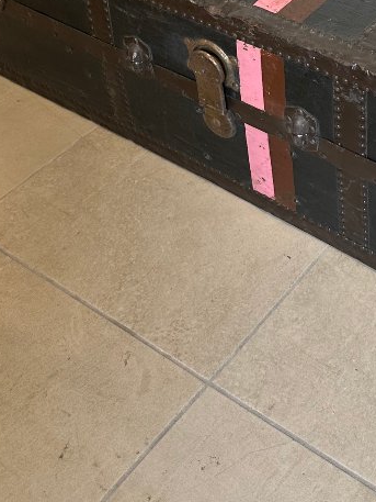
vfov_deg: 28.8
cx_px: 347
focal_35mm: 63
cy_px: 1
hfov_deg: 22.6
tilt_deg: -31.2
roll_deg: +0.6
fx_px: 912
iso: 100
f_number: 1.78
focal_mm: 6.86
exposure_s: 1/100
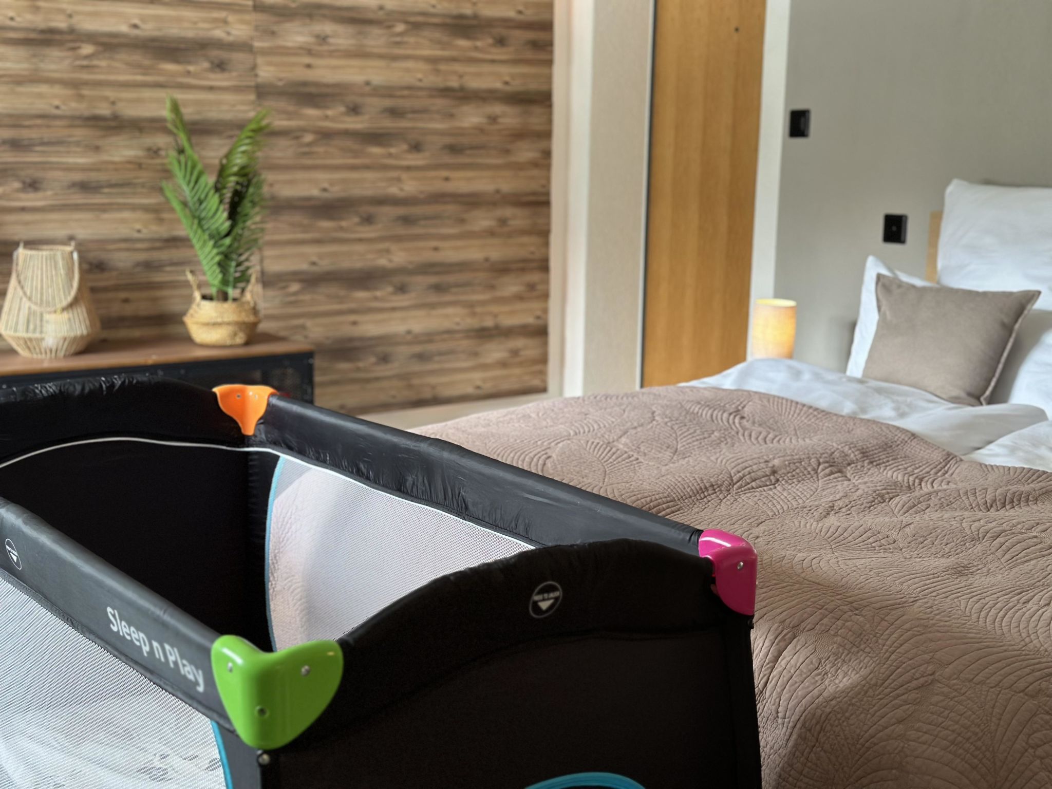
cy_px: 394
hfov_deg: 39.7
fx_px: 1459
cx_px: 526
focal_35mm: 48
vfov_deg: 30.3
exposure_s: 1/60
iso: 160
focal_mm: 6.86
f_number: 1.78
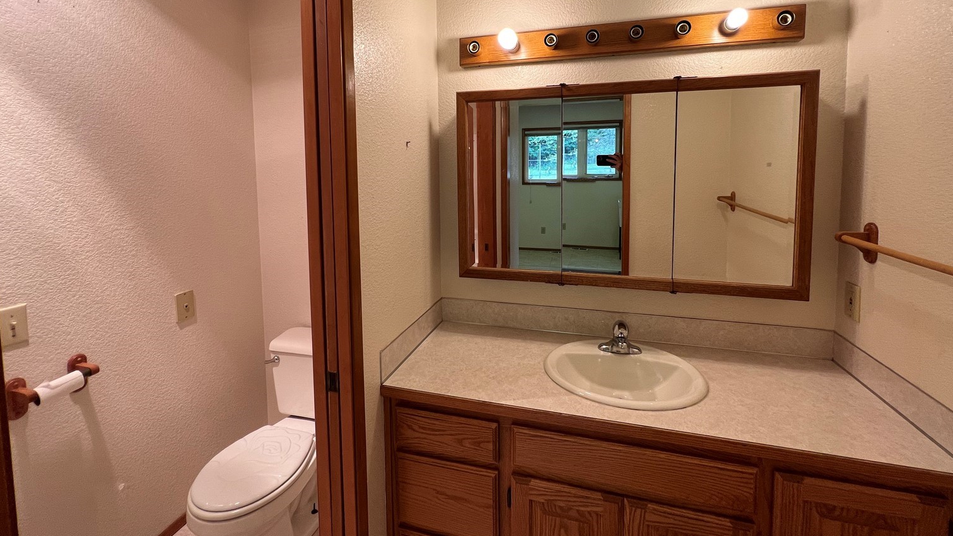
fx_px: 379
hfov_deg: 103.0
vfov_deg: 69.2
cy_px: 194
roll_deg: +0.3
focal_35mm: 15
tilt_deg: -5.0
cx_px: 480
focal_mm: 1.57
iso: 100
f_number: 1.8
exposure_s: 1/120
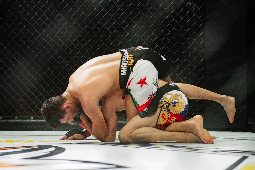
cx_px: 128
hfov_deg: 17.6
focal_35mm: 116
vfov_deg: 11.8
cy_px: 85
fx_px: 822
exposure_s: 1/640
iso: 2000
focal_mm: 116
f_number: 4
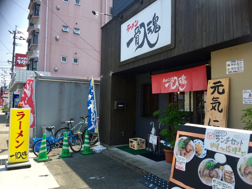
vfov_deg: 48.2
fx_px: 211
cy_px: 94
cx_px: 126
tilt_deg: +4.4
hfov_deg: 61.7
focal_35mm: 29
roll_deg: -1.1
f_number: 2.2
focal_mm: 4.15
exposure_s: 1/732
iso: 32
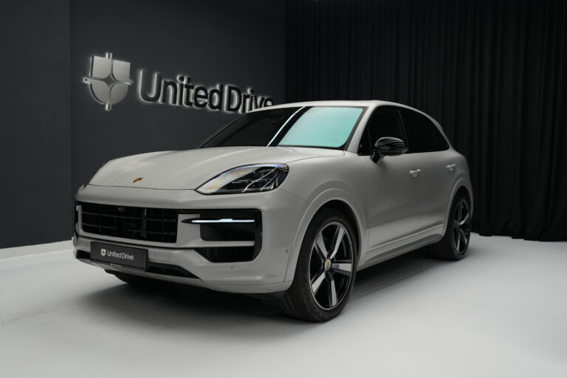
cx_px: 284
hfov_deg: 54.4
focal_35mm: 35
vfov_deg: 37.9
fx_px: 551
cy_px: 189
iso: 800
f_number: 4
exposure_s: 1/60
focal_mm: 35
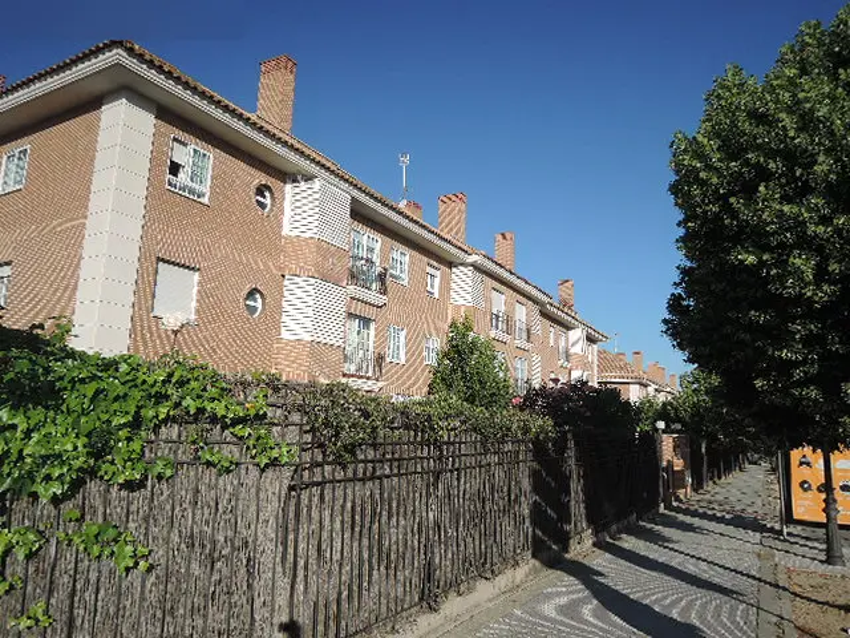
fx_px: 589
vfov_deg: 56.8
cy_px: 319
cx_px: 425
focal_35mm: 24
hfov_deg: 71.6
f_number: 2.8
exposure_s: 1/1600
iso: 80
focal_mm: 5.1
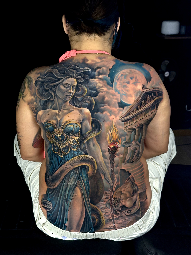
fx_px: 353
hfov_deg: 30.3
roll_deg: -1.9
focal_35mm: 48
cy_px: 128
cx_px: 96
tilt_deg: -21.8
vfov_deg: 39.7
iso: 100
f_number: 1.78
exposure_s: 1/60
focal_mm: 6.86
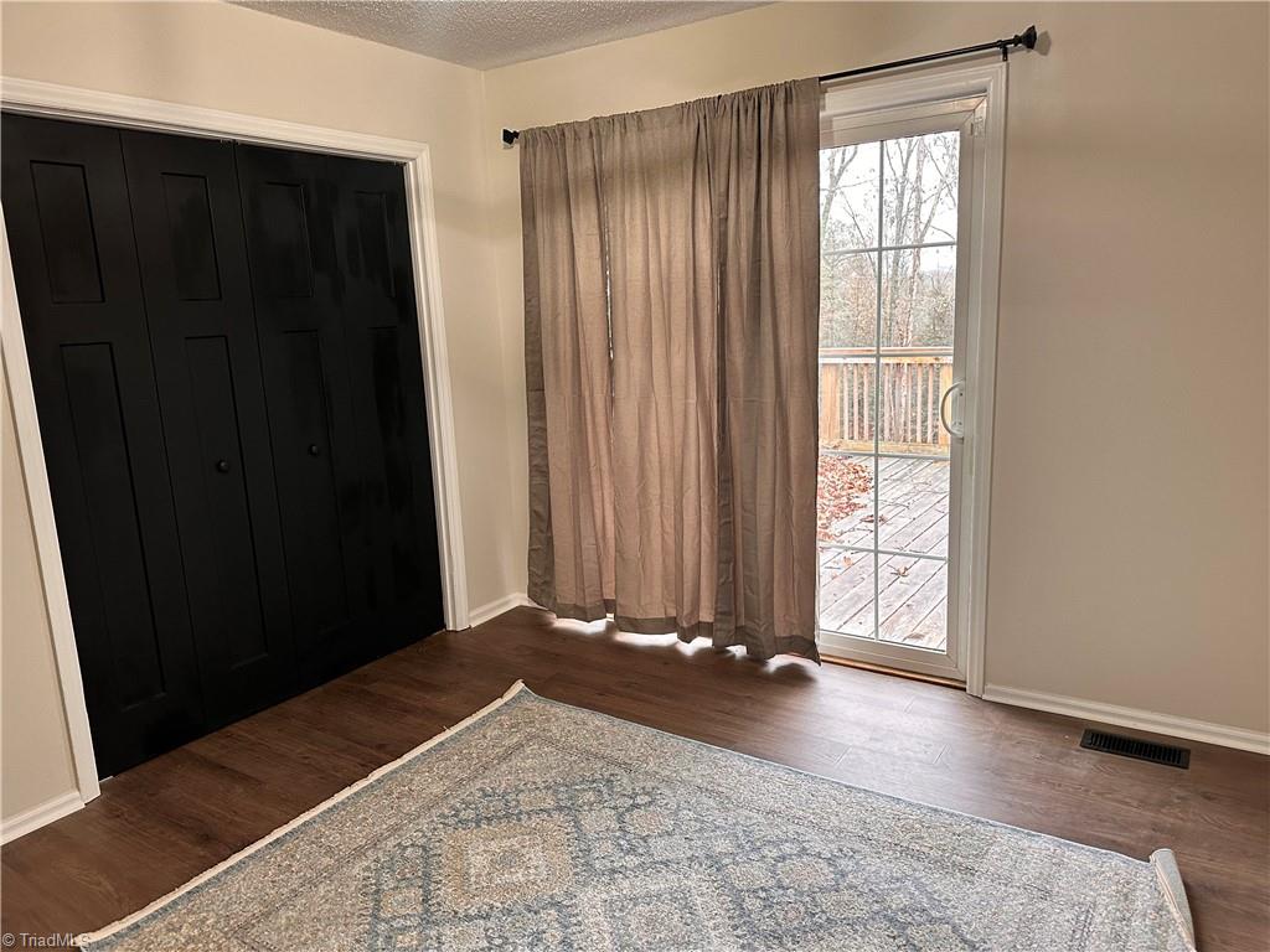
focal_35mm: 24
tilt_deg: -11.5
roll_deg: +2.3
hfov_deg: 71.6
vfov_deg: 56.8
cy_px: 476
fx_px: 881
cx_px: 635
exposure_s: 1/60
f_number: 1.78
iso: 250
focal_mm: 6.86
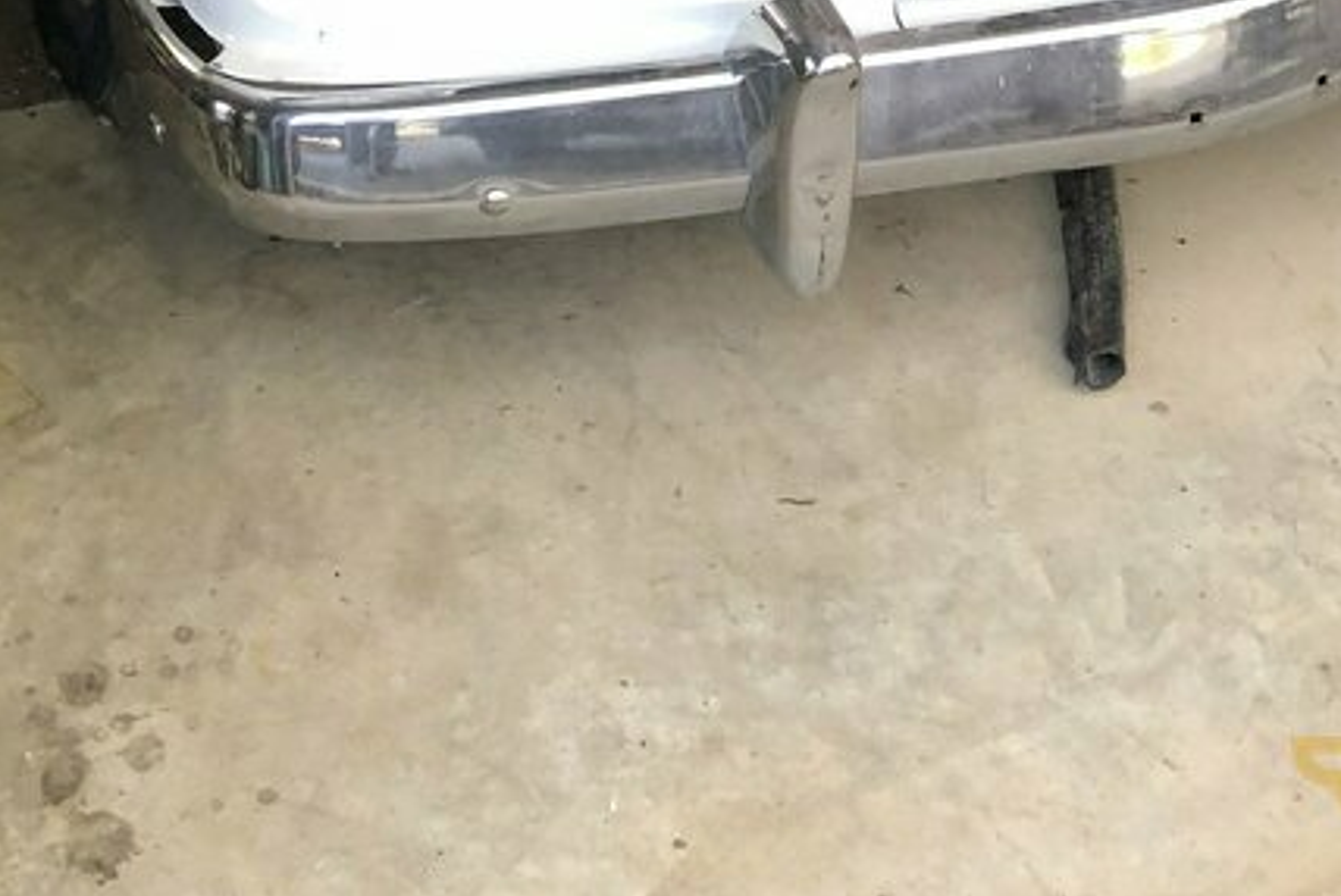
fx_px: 2535
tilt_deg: -18.8
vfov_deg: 17.2
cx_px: 617
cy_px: -614
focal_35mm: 68
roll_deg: -2.1
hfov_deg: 29.6
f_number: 1.8
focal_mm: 3.99
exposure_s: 1/40
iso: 25
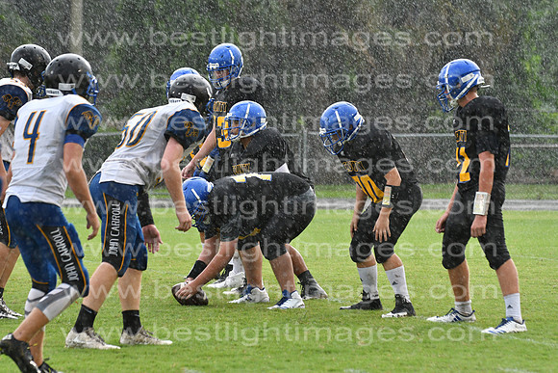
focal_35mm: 210
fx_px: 3256
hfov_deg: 9.8
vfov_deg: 6.5
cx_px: 279
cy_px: 186
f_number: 4.5
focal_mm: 140
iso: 1000
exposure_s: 1/640
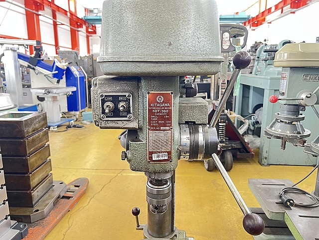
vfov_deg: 53.1
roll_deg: +0.5
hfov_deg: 67.3
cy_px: 120
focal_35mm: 26
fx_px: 240
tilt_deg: -12.0
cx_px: 160
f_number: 1.5
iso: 250
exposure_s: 1/60
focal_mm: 5.7
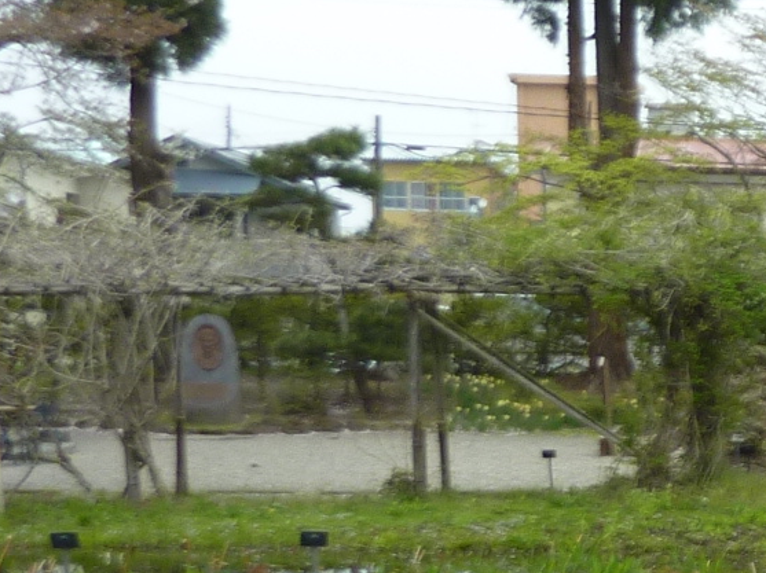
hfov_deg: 19.1
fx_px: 2035
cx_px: 1093
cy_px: 753
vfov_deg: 15.3
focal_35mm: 92
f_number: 3.5
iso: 80
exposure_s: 1/125
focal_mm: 4.1
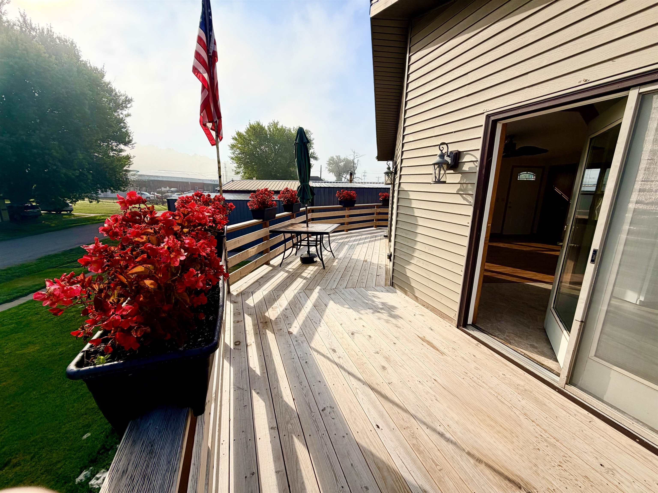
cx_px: 329
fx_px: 266
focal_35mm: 14
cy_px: 246
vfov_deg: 85.7
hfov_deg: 102.1
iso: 25
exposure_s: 1/1189
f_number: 2.2
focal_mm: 2.22
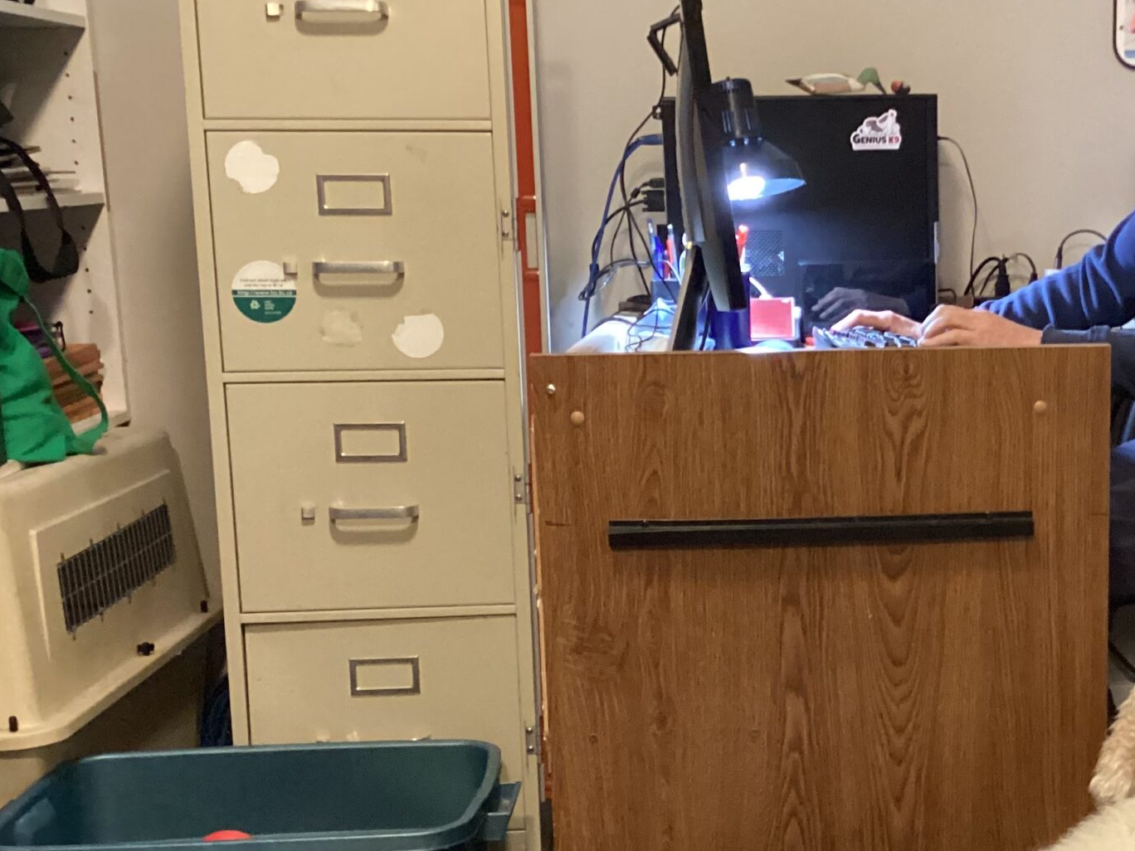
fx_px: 1902
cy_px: 565
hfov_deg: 32.4
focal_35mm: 58
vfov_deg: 25.1
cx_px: 900
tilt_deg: -11.8
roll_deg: +0.3
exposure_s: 1/30
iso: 640
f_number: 2.4
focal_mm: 3.3
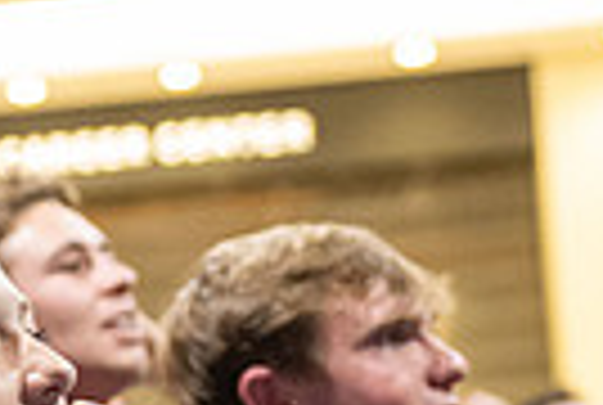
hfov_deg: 10.7
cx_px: 18
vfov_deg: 7.3
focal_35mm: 190
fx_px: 3190
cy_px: 322
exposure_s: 1/320
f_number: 2.8
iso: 6400
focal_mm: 44
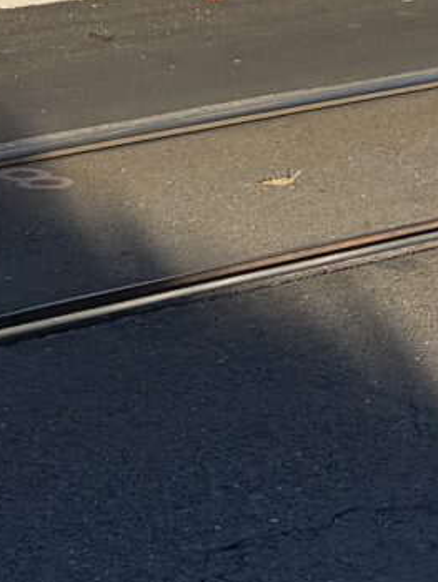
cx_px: 135
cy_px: -737
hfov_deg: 7.8
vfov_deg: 9.4
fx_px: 3202
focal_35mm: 190
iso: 50
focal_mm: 5.96
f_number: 1.6
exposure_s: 1/2513
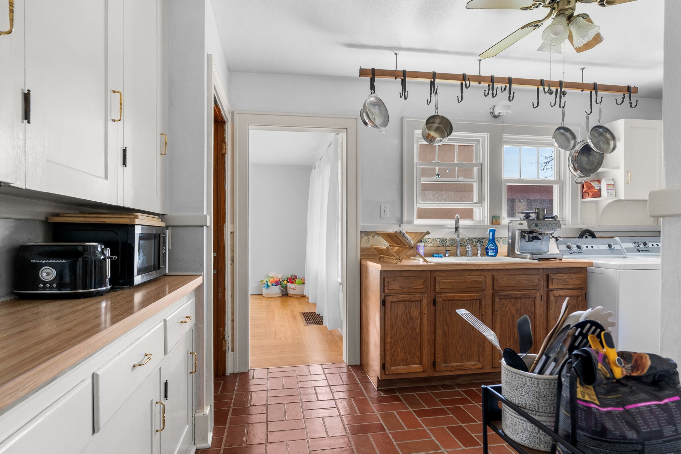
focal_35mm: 19
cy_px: 234
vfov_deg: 64.5
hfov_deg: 86.9
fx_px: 359
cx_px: 328
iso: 1000
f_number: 7.1
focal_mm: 18
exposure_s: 1/15
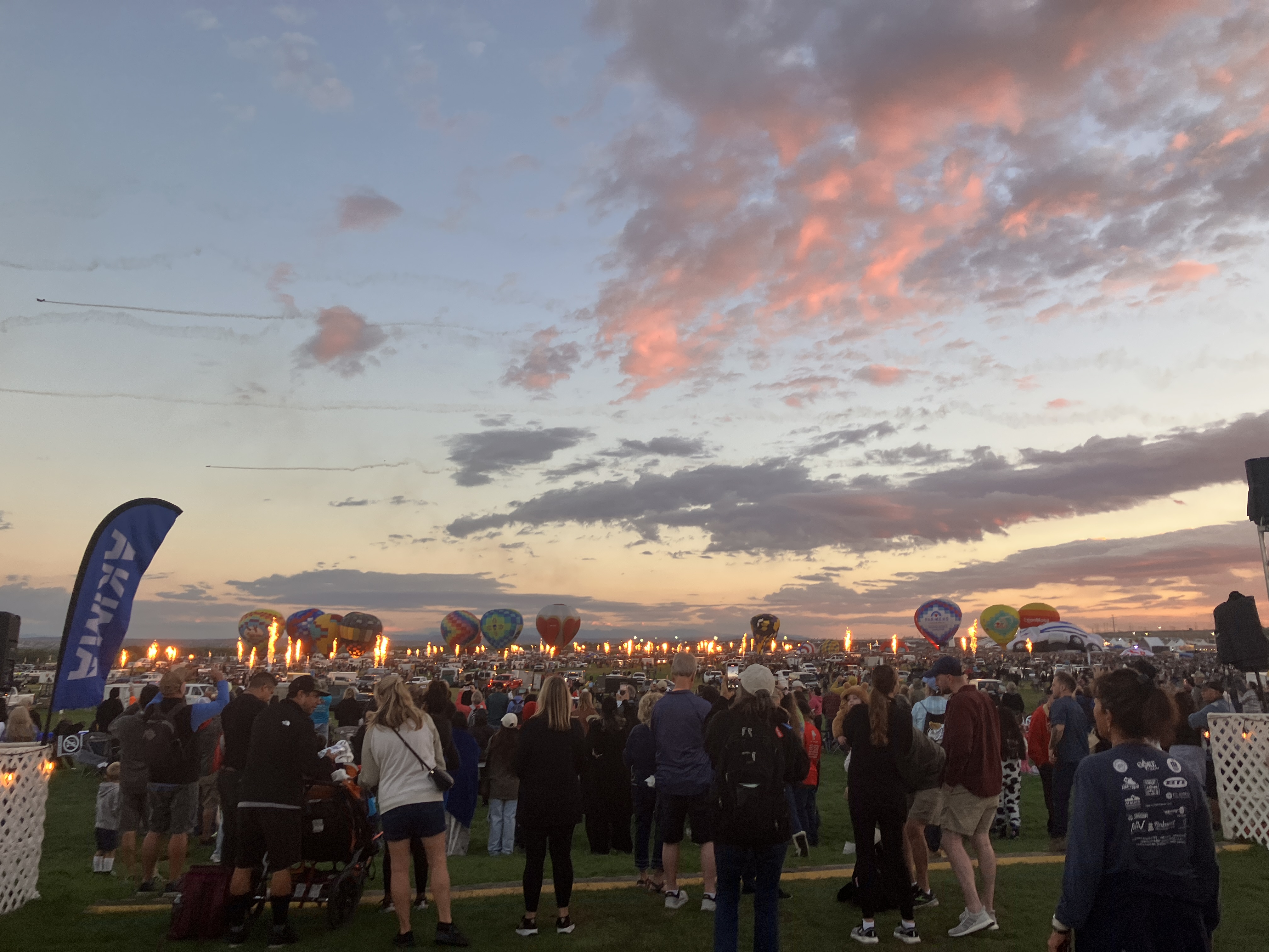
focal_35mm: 28
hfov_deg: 63.4
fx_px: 1026
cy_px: 476
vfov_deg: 49.7
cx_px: 634
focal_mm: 3.99
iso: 40
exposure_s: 1/120
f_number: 1.8
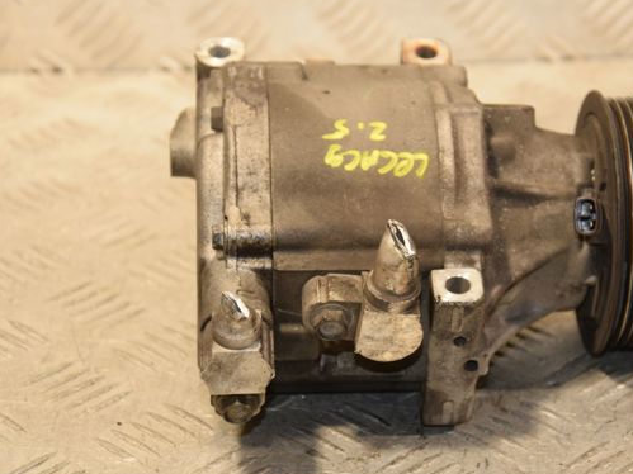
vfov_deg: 12.1
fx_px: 2230
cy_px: 226
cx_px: 403
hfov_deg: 16.1
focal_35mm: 122
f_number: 5.3
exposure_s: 1/125
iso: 800
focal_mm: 66
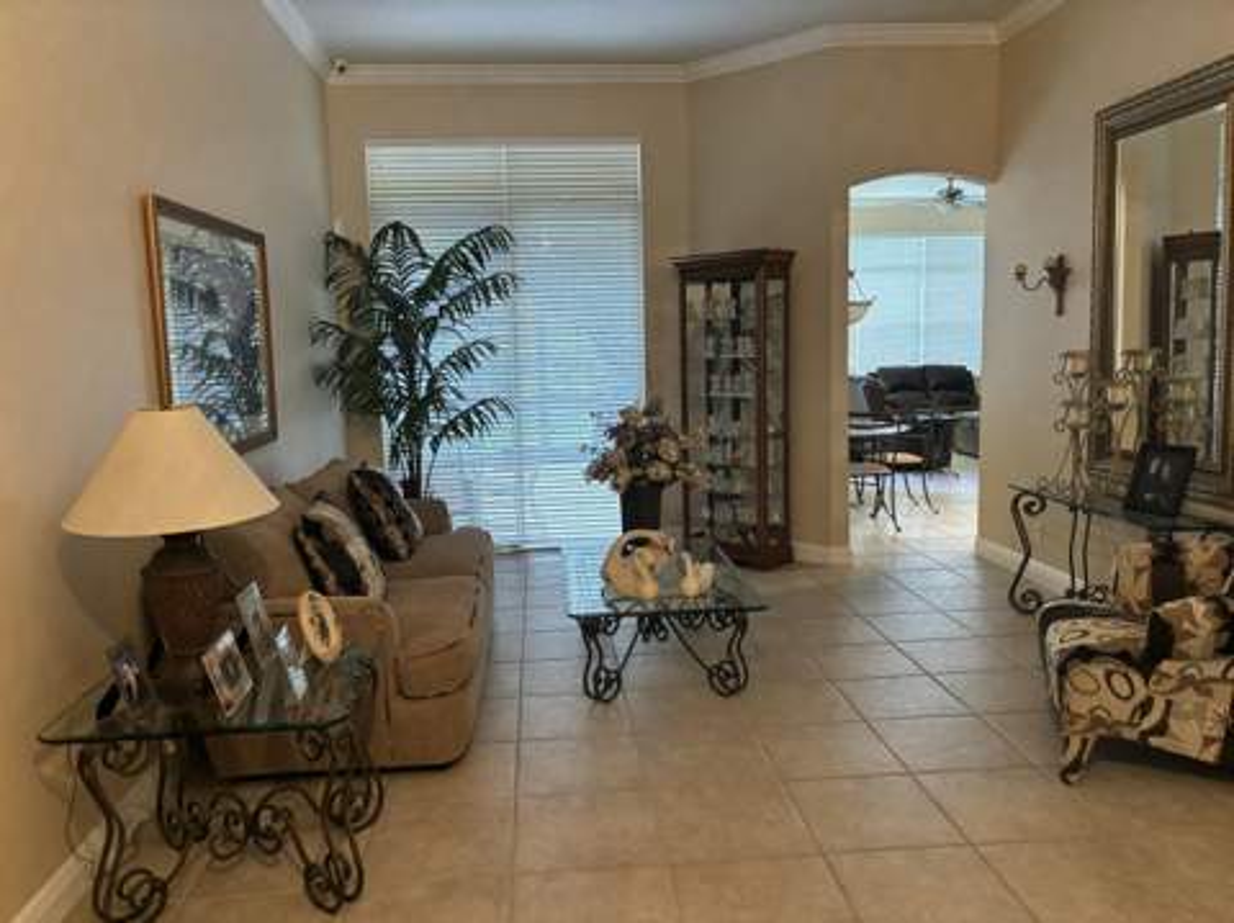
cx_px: 617
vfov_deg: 53.0
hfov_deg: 67.4
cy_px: 462
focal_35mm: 26
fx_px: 926
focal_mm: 5.96
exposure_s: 1/60
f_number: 1.6
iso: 500
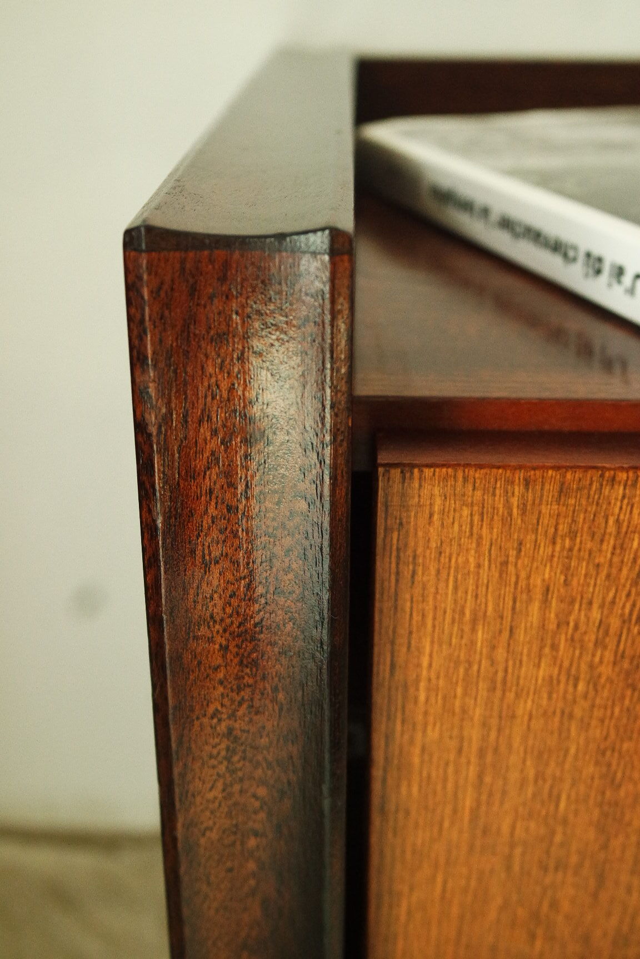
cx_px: 320
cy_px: 480
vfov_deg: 42.7
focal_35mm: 46
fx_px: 1227
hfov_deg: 29.2
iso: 1600
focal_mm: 30
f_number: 6.3
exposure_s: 1/100
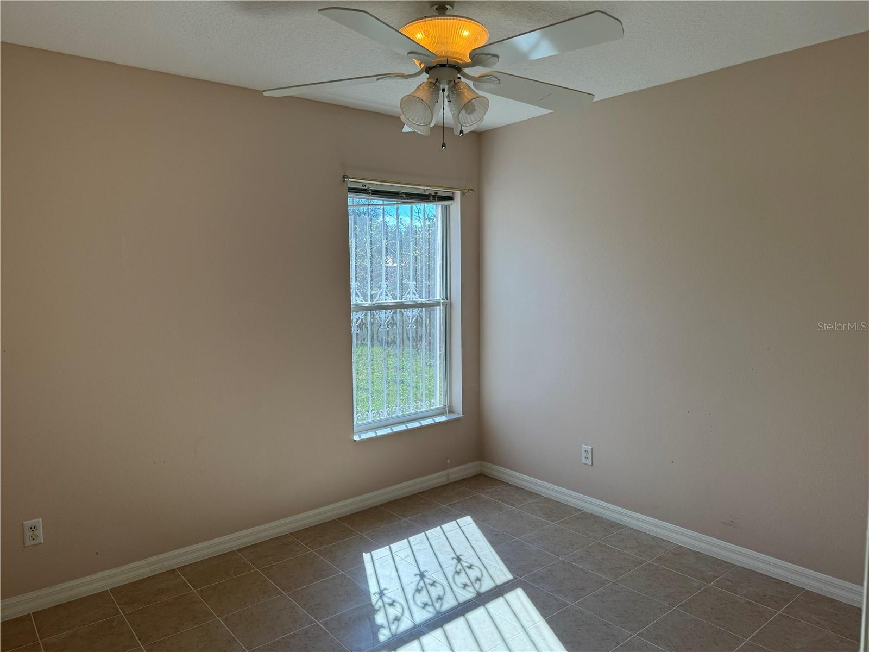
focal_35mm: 24
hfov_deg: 71.6
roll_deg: +0.7
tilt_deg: -4.9
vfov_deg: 56.8
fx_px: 602
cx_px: 434
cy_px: 326
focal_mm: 6.76
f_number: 1.78
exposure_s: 1/126
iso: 80
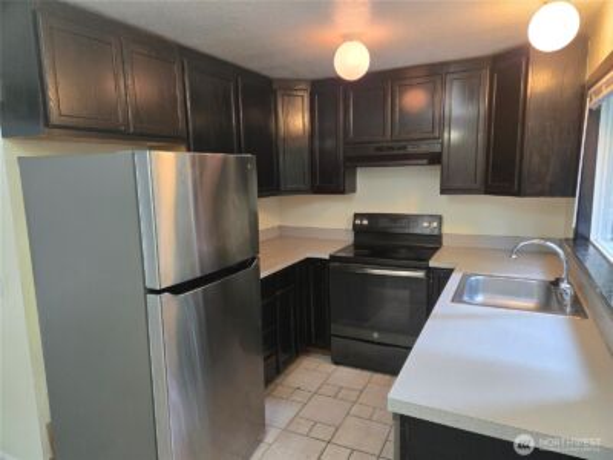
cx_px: 306
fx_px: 407
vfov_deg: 58.9
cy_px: 230
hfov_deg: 73.9
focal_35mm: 23
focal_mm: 5.4
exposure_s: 1/120
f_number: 1.8
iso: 400
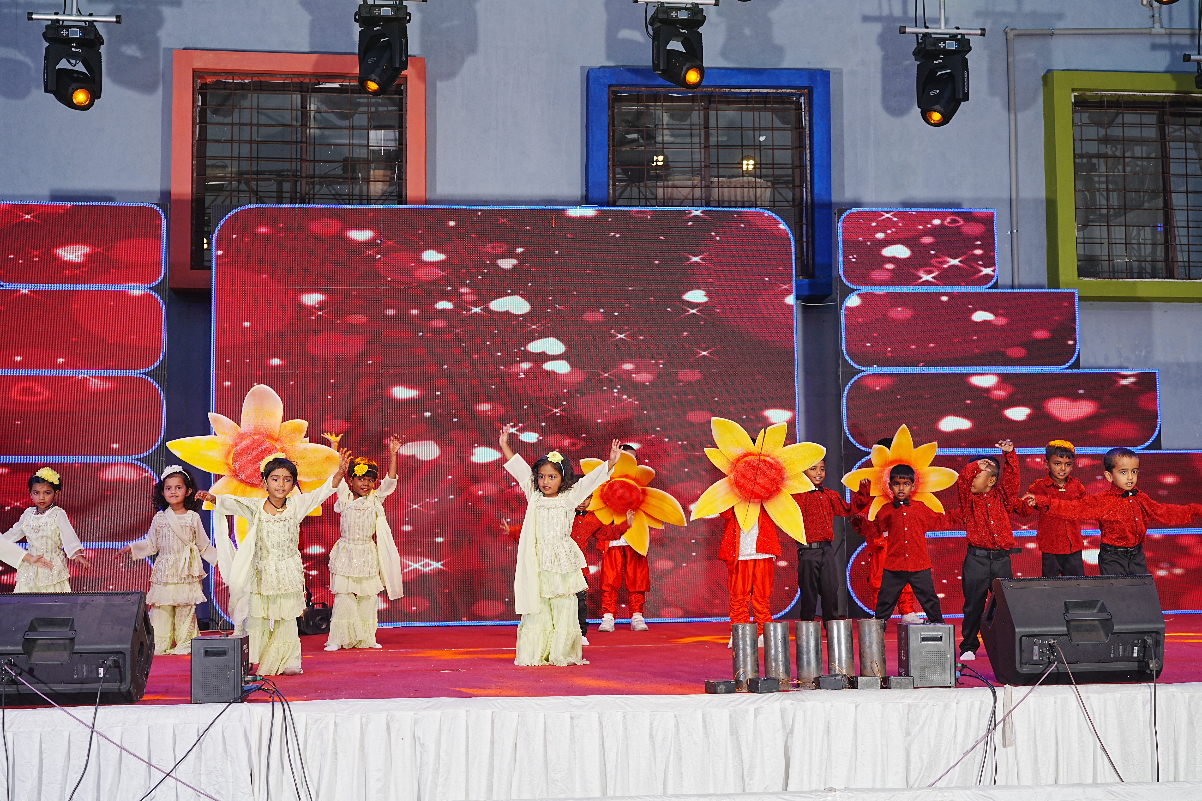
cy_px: 400
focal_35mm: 51
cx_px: 601
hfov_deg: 38.9
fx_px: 1703
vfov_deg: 26.5
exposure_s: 1/125
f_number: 5
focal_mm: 51
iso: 160
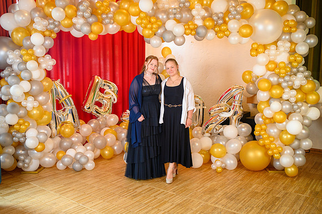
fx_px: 313
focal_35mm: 35
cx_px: 161
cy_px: 107
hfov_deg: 54.5
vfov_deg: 37.8
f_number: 3.5
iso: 1250
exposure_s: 1/100
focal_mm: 35
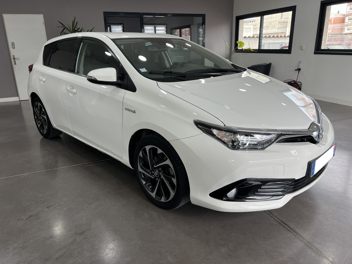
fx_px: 264
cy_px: 132
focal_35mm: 26
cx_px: 176
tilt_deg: -17.9
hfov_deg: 67.3
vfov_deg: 53.1
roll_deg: +2.0
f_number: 1.5
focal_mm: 5.7
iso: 50
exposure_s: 1/300
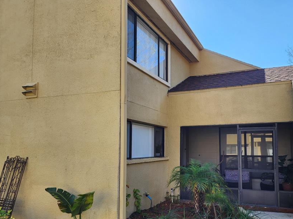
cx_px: 183
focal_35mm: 29
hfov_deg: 60.8
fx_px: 245
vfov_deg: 48.0
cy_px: 131
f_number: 1.8
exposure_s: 1/280
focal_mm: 6.4
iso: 12
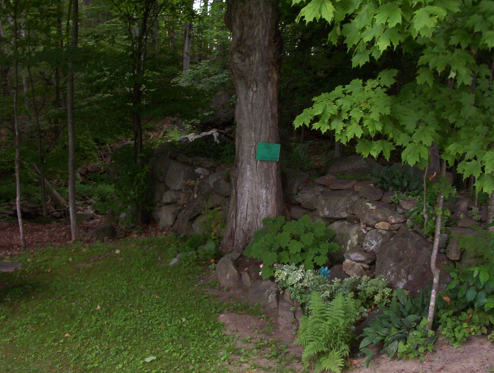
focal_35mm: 39
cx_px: 247
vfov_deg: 37.0
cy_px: 186
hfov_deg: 47.8
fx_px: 558
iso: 140
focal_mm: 6
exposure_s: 1/30
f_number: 4.5
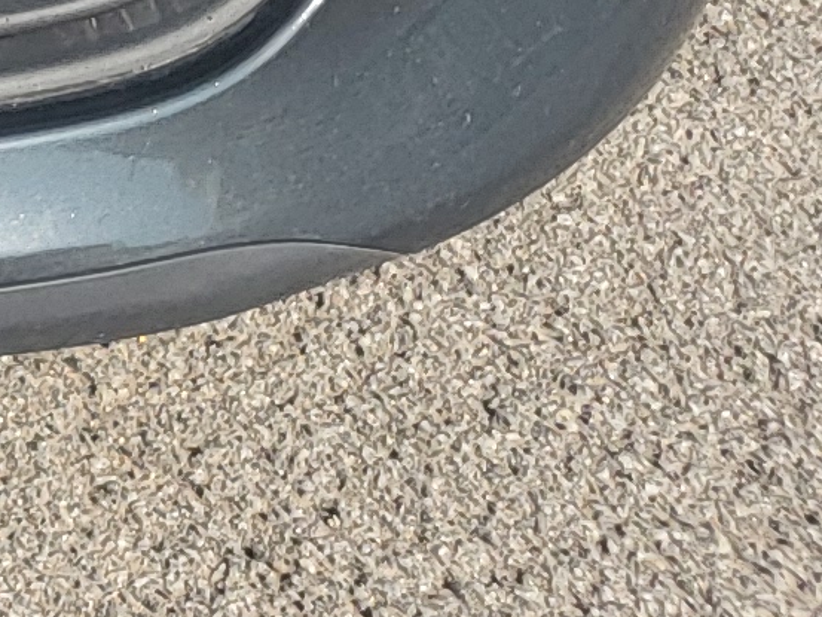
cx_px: -1405
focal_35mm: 188
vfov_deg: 7.0
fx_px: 4465
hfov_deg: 9.0
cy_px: -1350
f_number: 1.8
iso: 40
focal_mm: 5.4
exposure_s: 1/1480
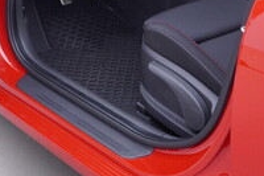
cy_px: -47
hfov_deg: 20.0
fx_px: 725
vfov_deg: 13.4
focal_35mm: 99
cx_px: -1
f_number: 2.8
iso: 160
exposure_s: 1/40
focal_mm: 24
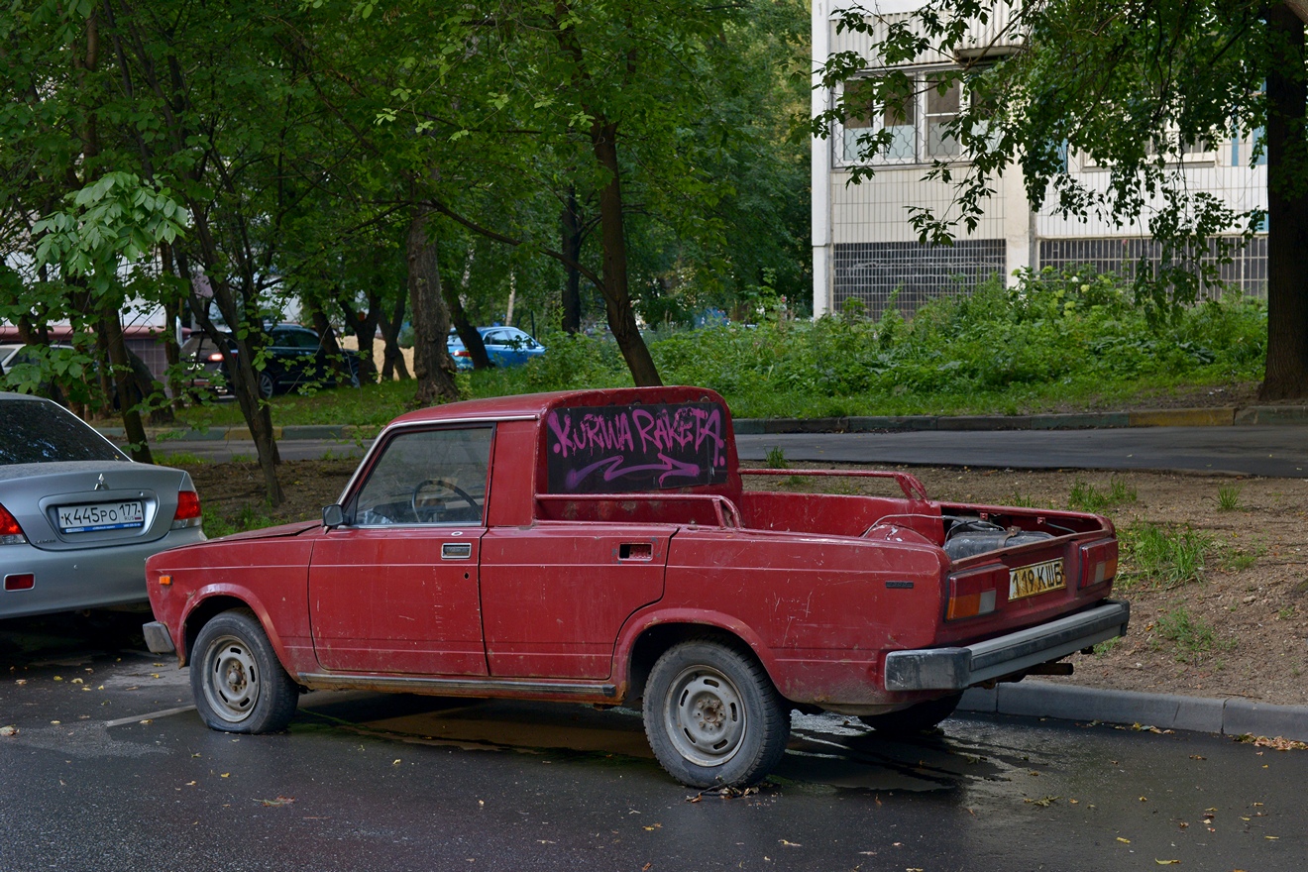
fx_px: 1817
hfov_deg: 39.6
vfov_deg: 27.0
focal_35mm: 50
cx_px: 654
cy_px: 436
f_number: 5.6
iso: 500
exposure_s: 1/125
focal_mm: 50
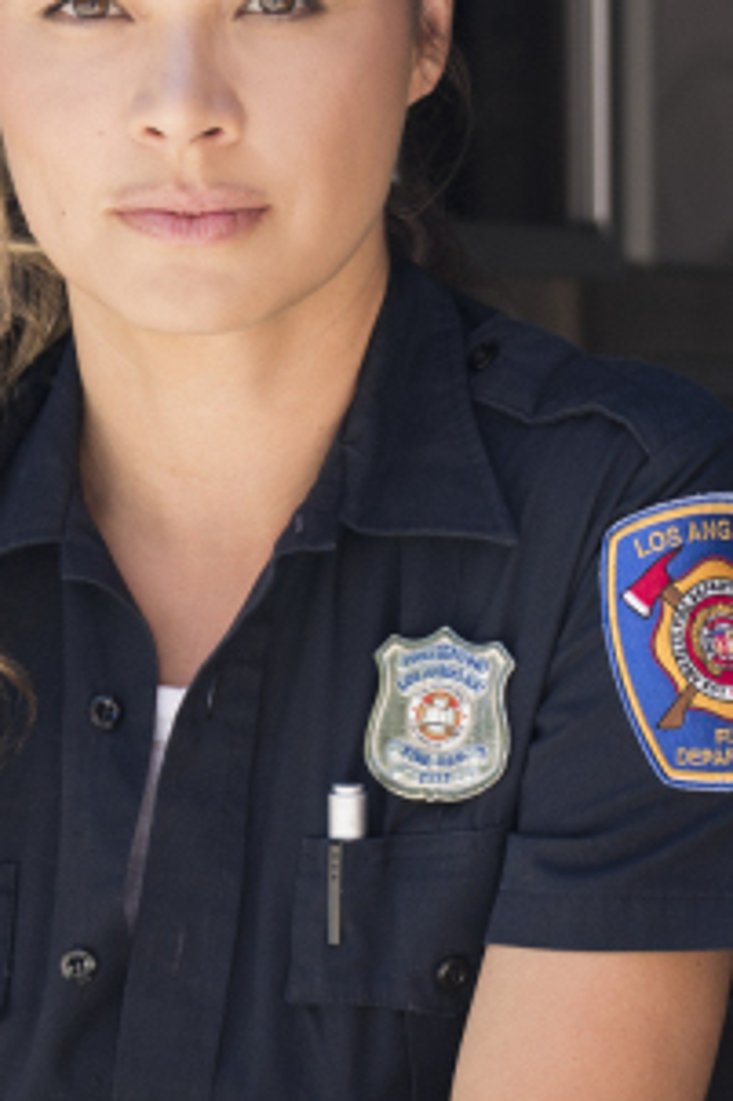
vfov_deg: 27.4
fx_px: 2232
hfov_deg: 18.6
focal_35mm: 73
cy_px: 292
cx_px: 244
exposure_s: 1/320
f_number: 2.8
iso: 100
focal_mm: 49
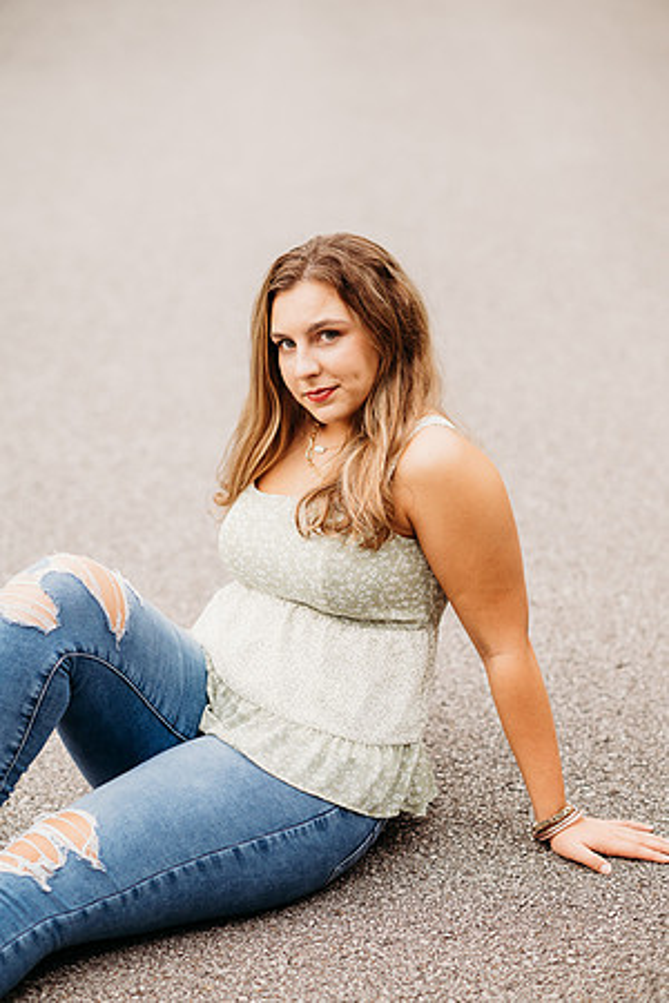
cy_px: 502
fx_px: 2369
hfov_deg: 16.1
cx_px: 334
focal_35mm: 85
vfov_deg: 23.9
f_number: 2.2
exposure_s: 1/250
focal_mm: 85
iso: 320
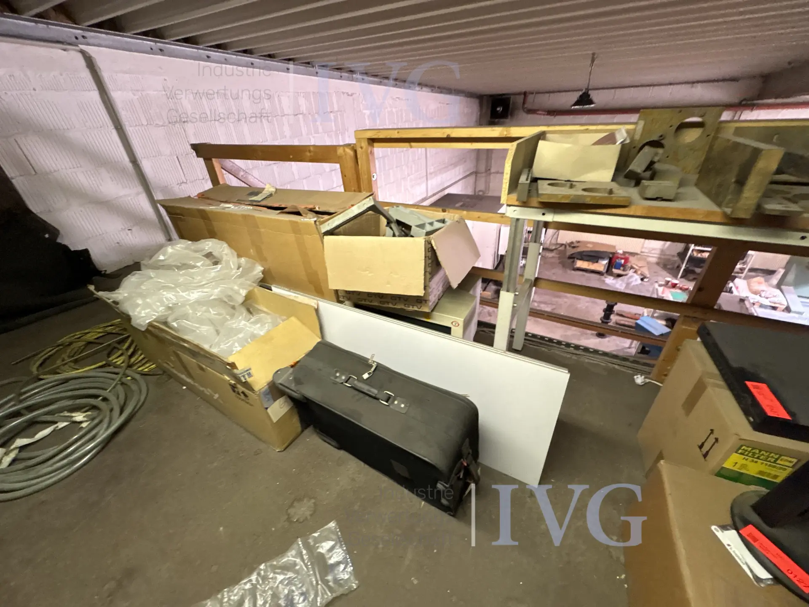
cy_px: 304
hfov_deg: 102.1
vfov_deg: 85.7
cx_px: 404
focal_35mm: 14
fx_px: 327
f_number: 2.2
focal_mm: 2.22
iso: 250
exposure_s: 1/50
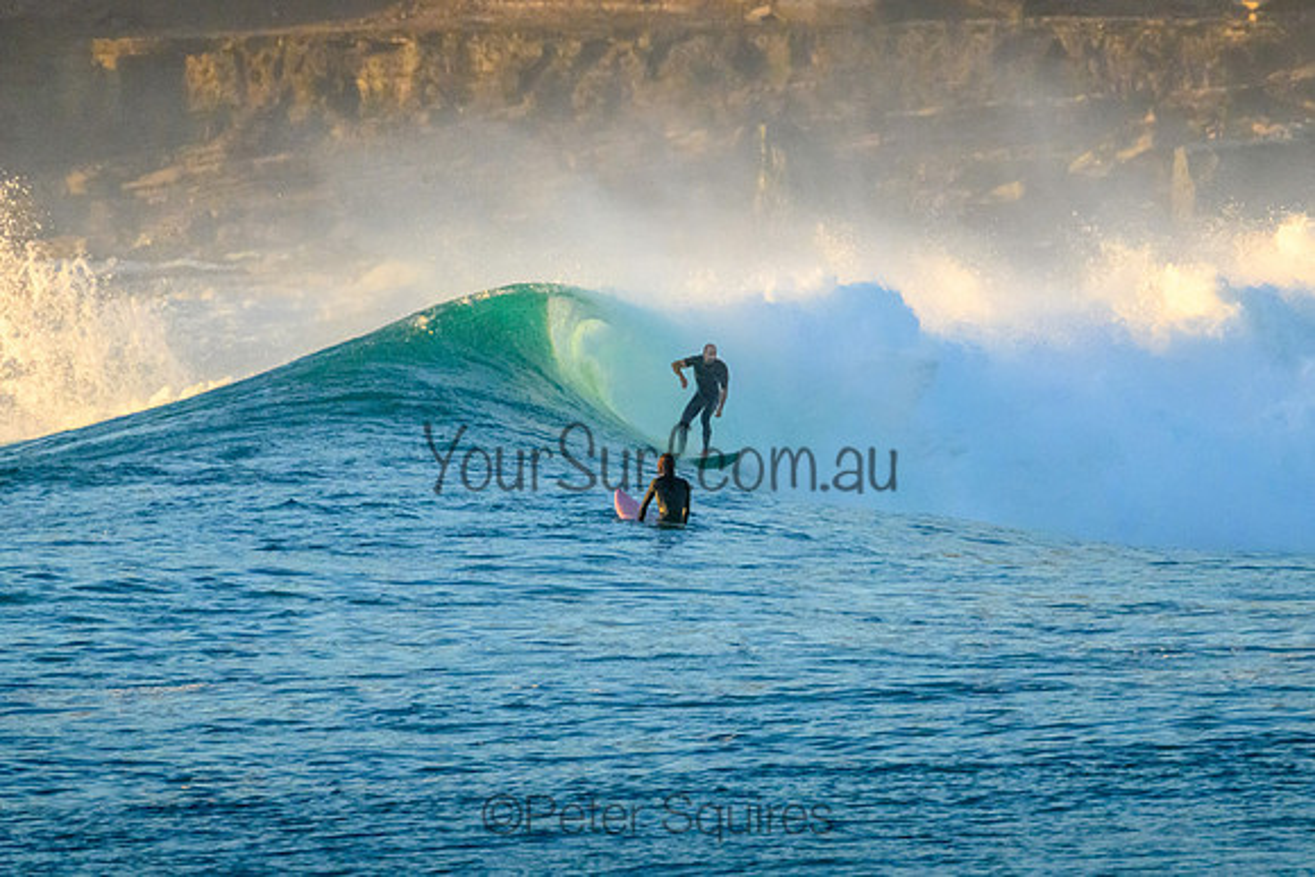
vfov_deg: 1.3
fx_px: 40140
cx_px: 726
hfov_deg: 1.9
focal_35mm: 1099
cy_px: 428
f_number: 11
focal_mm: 800
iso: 4500
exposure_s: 1/2000
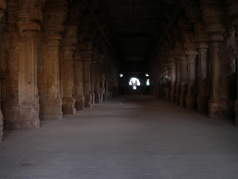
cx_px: 117
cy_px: 86
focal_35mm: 40
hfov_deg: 46.8
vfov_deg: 36.0
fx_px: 275
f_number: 7.6
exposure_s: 2.1
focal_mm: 8
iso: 100
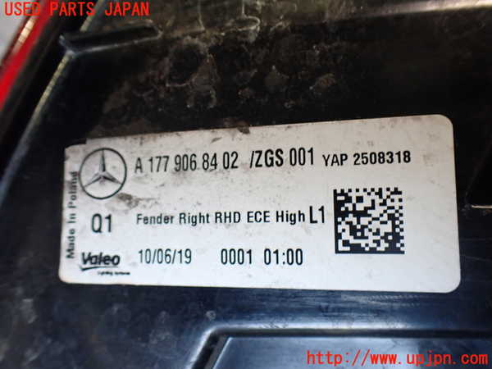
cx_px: 246
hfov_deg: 60.0
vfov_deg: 46.8
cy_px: 184
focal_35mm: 30
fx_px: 426
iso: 800
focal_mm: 5.4
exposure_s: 1/80
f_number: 2.3
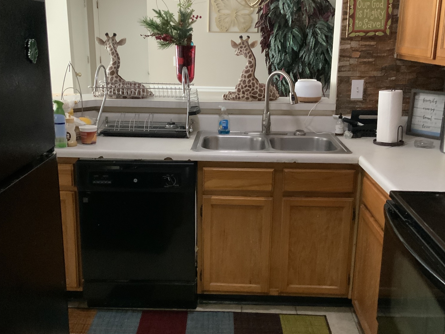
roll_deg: -0.9
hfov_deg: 47.9
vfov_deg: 36.8
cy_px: 168
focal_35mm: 39
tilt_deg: -14.8
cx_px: 224
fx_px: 501
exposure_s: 1/30
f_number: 1.8
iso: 320
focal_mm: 3
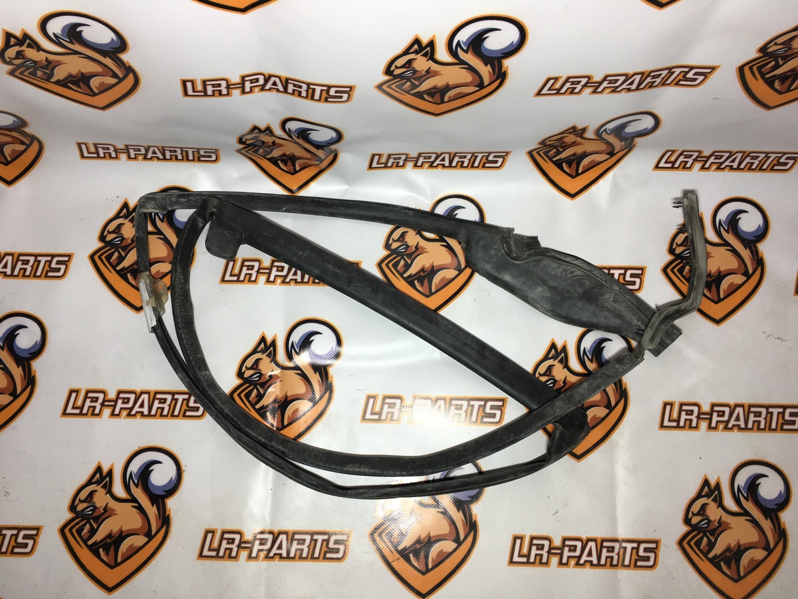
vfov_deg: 48.2
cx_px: 399
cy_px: 300
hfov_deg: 61.7
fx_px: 669
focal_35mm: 29
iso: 40
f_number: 2.2
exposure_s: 1/100
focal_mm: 4.15
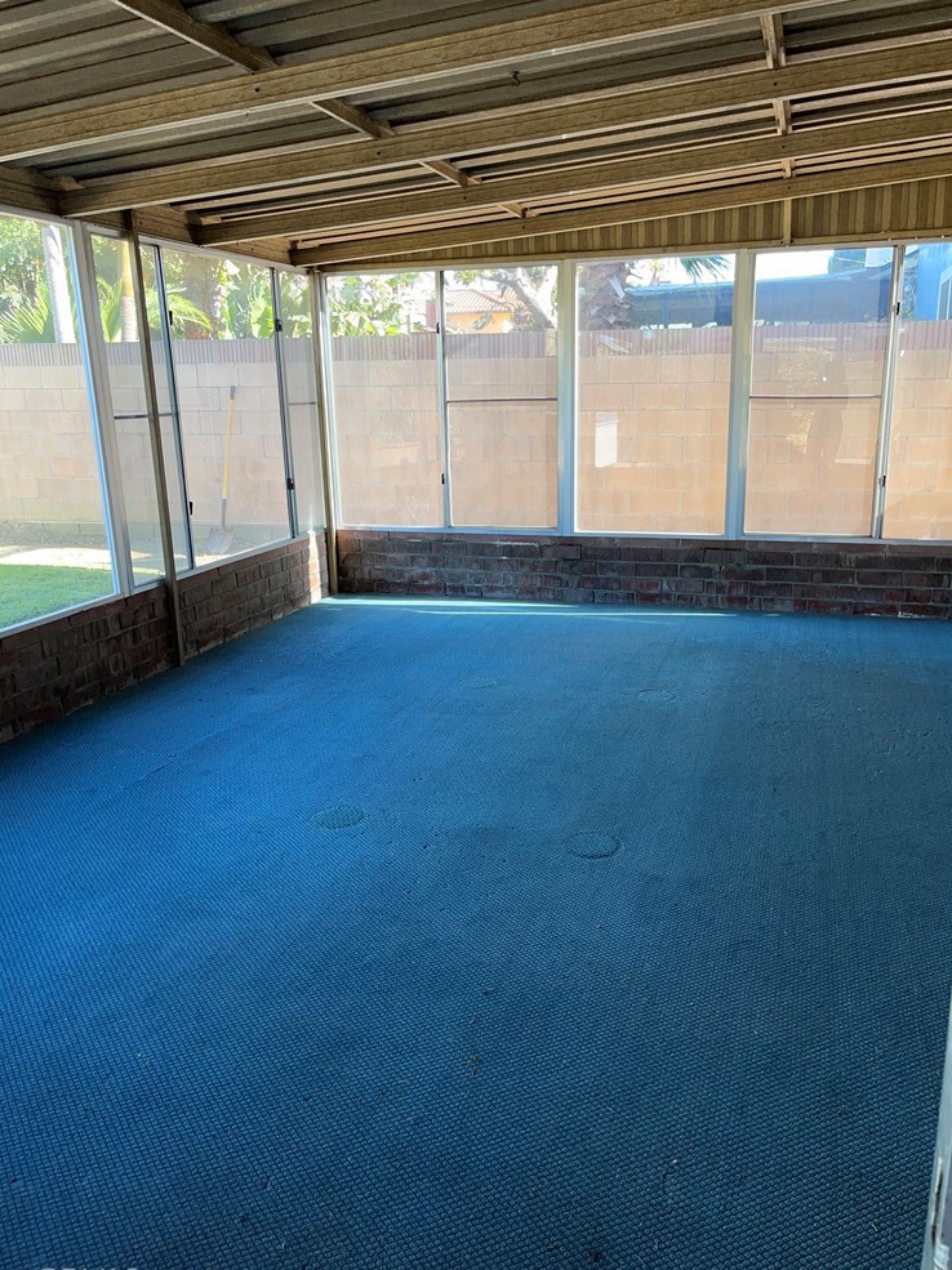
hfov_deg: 53.0
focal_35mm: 26
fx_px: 954
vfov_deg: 67.3
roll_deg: +2.1
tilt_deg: -14.6
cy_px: 638
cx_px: 486
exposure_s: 1/301
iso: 32
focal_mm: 5.1
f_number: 1.6
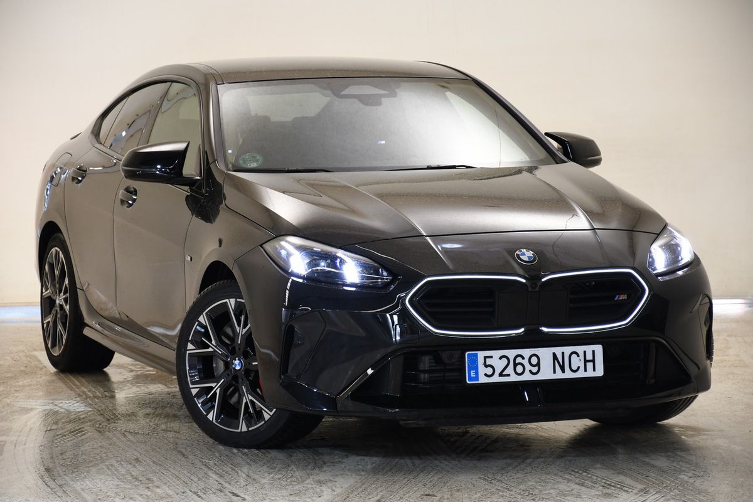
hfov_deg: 15.2
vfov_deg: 10.2
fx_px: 2824
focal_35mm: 135
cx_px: 376
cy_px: 251
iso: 640
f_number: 5.3
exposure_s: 1/15
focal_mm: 90
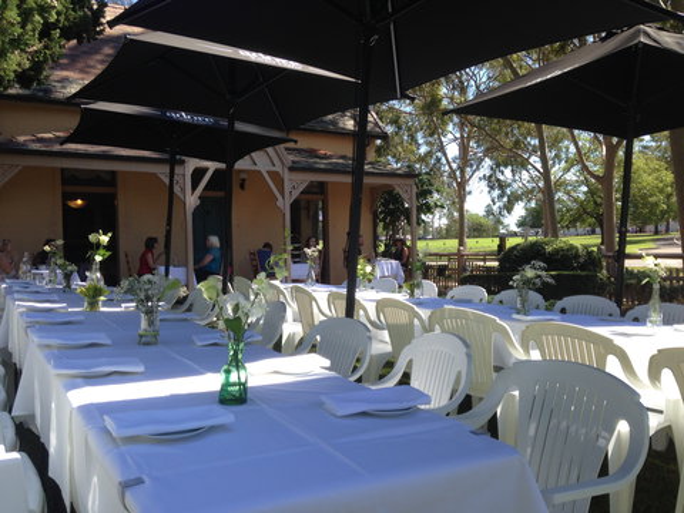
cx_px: 342
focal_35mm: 33
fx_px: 652
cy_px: 256
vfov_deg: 42.9
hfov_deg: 55.4
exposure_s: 1/488
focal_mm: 4.12
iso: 50
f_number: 2.4
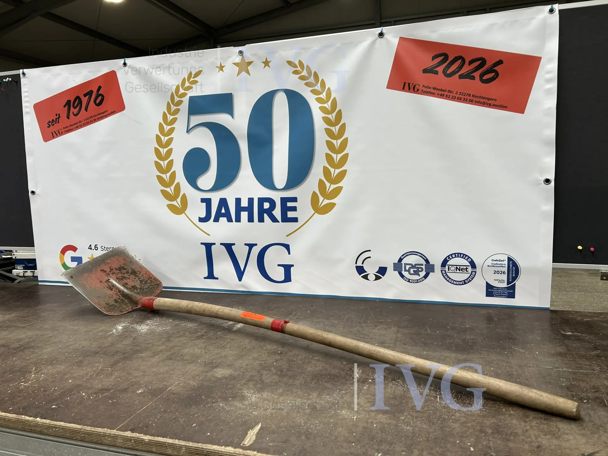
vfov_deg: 53.1
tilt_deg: -7.6
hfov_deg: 67.3
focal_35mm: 26
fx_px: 457
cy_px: 228
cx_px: 304
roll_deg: +1.9
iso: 64
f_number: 1.5
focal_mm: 5.7
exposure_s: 1/100
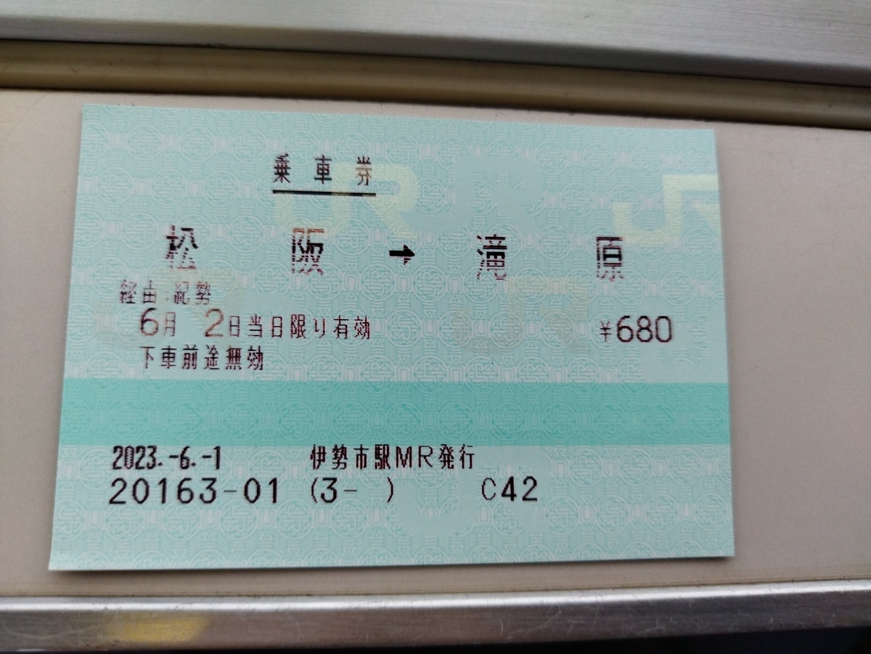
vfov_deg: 51.4
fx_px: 679
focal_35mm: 27
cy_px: 327
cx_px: 436
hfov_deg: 65.3
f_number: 1.79
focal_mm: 4.7
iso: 50
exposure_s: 1/297
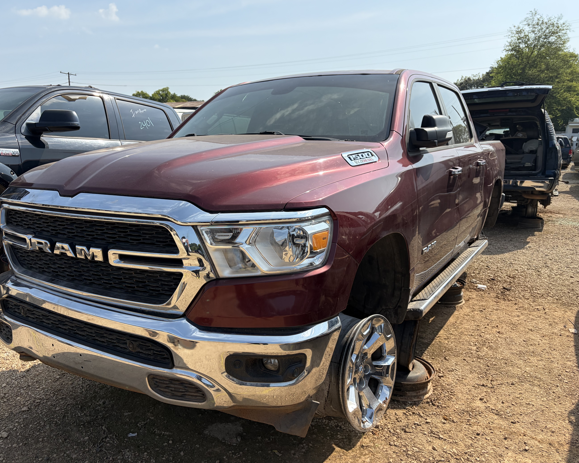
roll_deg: +0.3
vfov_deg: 51.5
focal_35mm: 28
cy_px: 231
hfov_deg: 62.1
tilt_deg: -10.6
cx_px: 262
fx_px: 480
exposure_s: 1/4065
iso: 64
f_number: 1.6
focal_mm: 5.96
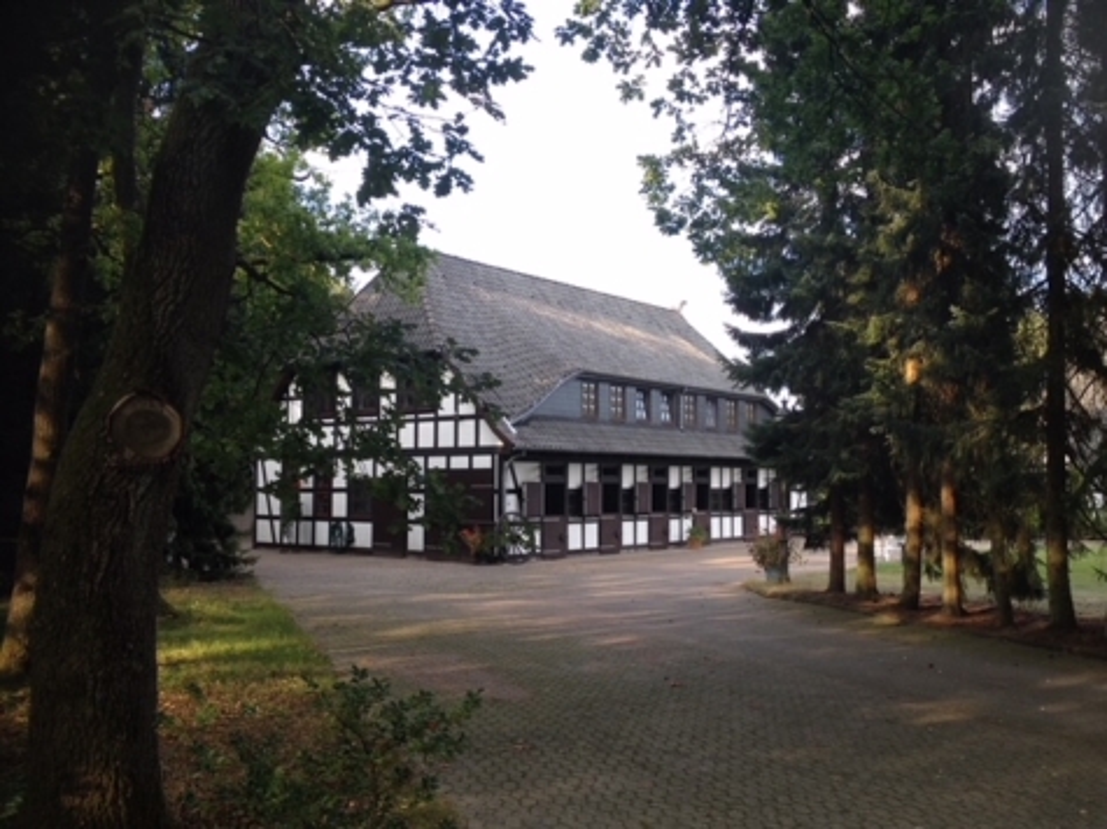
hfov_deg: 52.6
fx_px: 1119
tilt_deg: +1.5
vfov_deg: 40.7
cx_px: 554
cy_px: 414
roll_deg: -0.7
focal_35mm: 35
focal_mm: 4.28
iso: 50
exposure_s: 1/144
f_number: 2.4
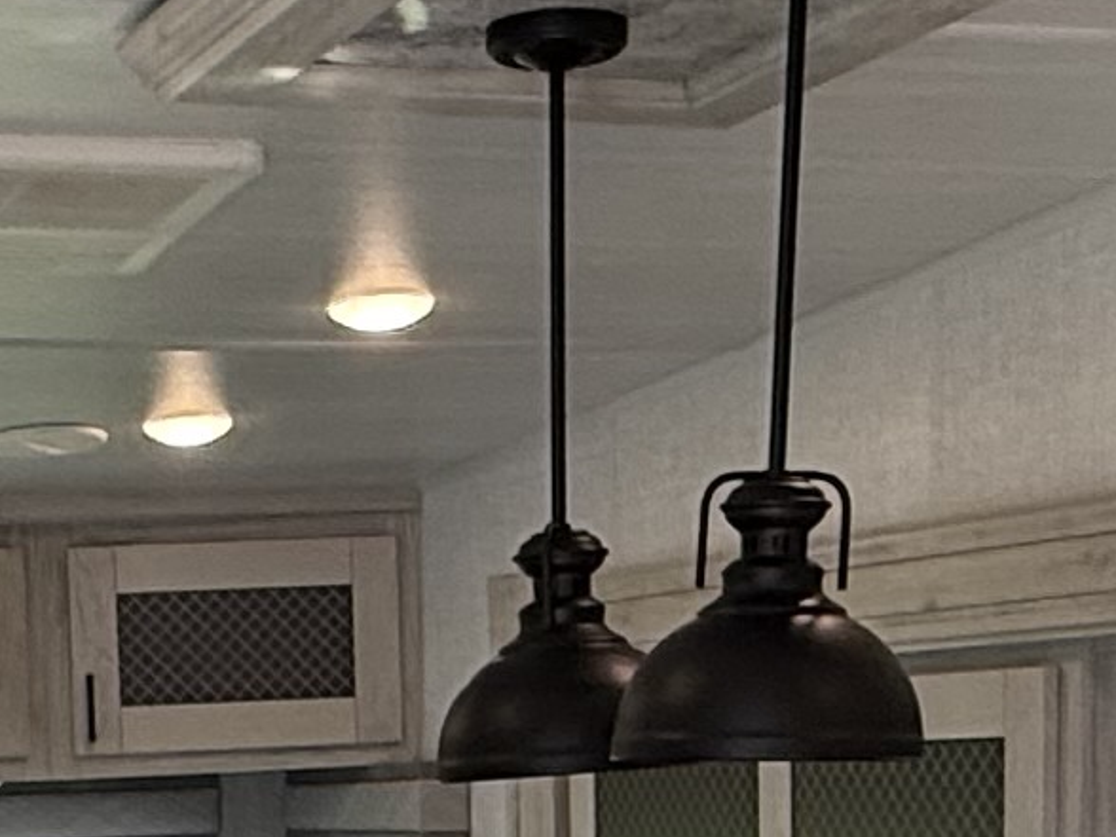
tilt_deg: -7.6
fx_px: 3095
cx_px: 152
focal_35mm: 96
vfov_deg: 14.4
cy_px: 1237
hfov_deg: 20.1
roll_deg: +1.9
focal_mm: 2.22
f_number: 2.2
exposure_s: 1/99
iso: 125
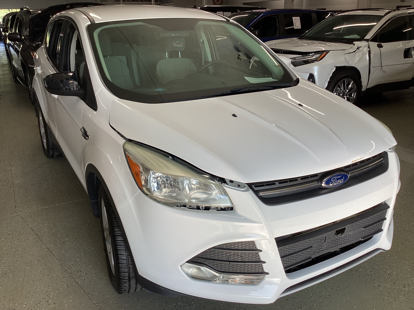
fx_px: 371
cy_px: 155
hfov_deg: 58.4
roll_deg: +0.2
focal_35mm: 31
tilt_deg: -21.8
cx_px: 207
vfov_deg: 45.4
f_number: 2.4
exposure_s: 1/122
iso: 25
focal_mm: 3.3
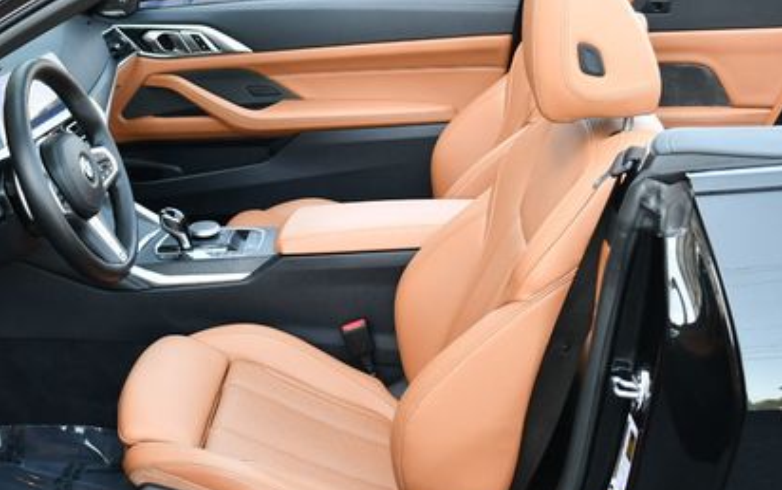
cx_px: 270
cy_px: 220
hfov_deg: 35.4
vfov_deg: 22.8
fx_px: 1215
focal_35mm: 57
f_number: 3.5
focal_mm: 18
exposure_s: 1/250
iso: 450
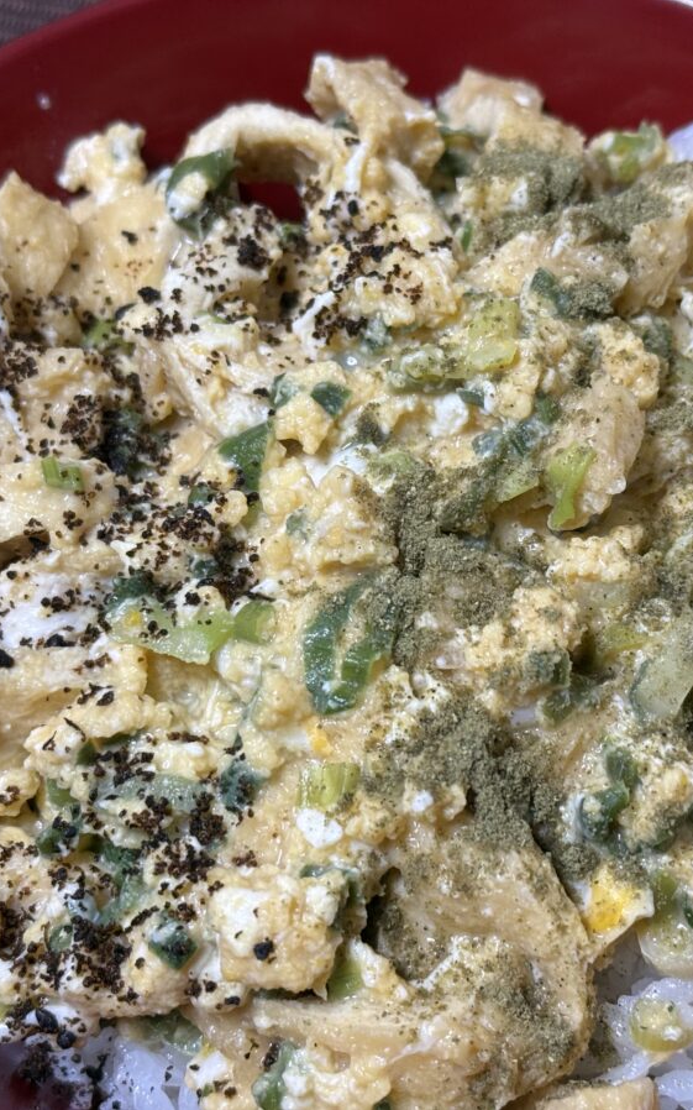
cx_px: 376
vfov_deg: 30.2
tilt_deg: -58.8
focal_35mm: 68
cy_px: 555
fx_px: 2056
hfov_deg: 19.1
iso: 125
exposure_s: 1/60
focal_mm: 6.76
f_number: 1.78
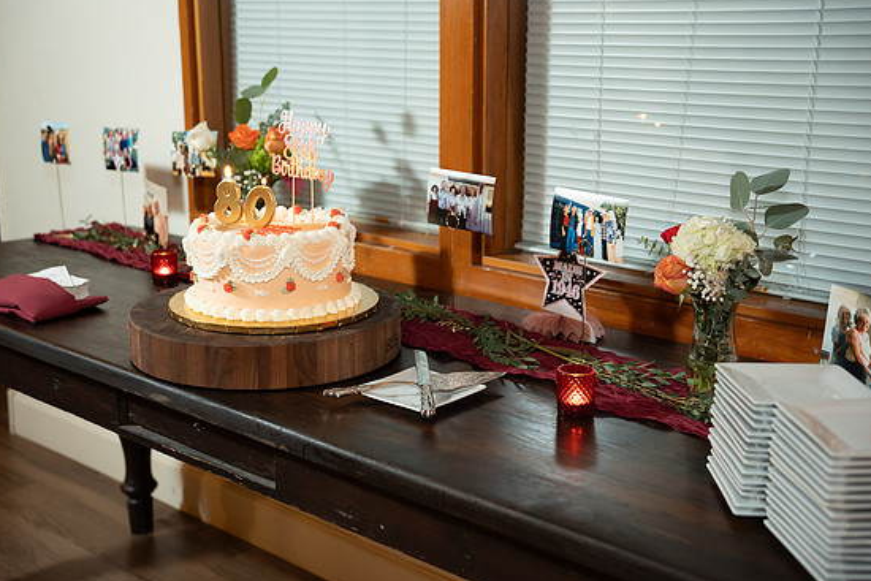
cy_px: 286
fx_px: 1186
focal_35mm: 49
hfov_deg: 40.3
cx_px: 416
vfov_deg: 27.5
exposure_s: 1/125
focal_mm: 46.5
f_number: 2.8
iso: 1600
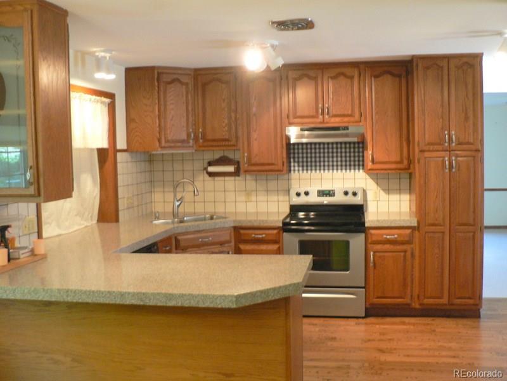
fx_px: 527
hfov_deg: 51.4
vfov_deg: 39.7
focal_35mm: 36
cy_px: 190
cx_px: 254
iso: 200
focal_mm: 6
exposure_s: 1/10
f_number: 2.8
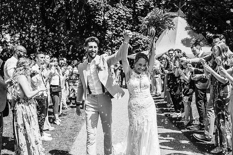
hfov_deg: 54.5
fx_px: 226
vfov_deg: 37.8
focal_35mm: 35
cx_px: 116
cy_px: 78
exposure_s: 1/800
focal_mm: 35
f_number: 4.5
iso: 100
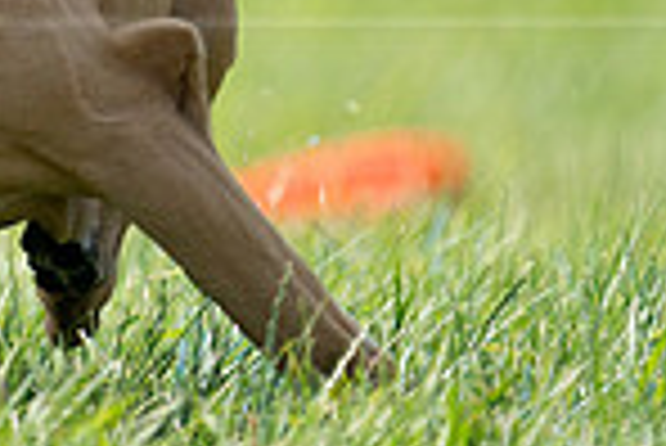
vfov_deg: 0.6
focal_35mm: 2355
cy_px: -43
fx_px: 43609
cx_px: -32
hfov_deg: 0.9
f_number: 6.3
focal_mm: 600
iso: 1000
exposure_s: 1/4000
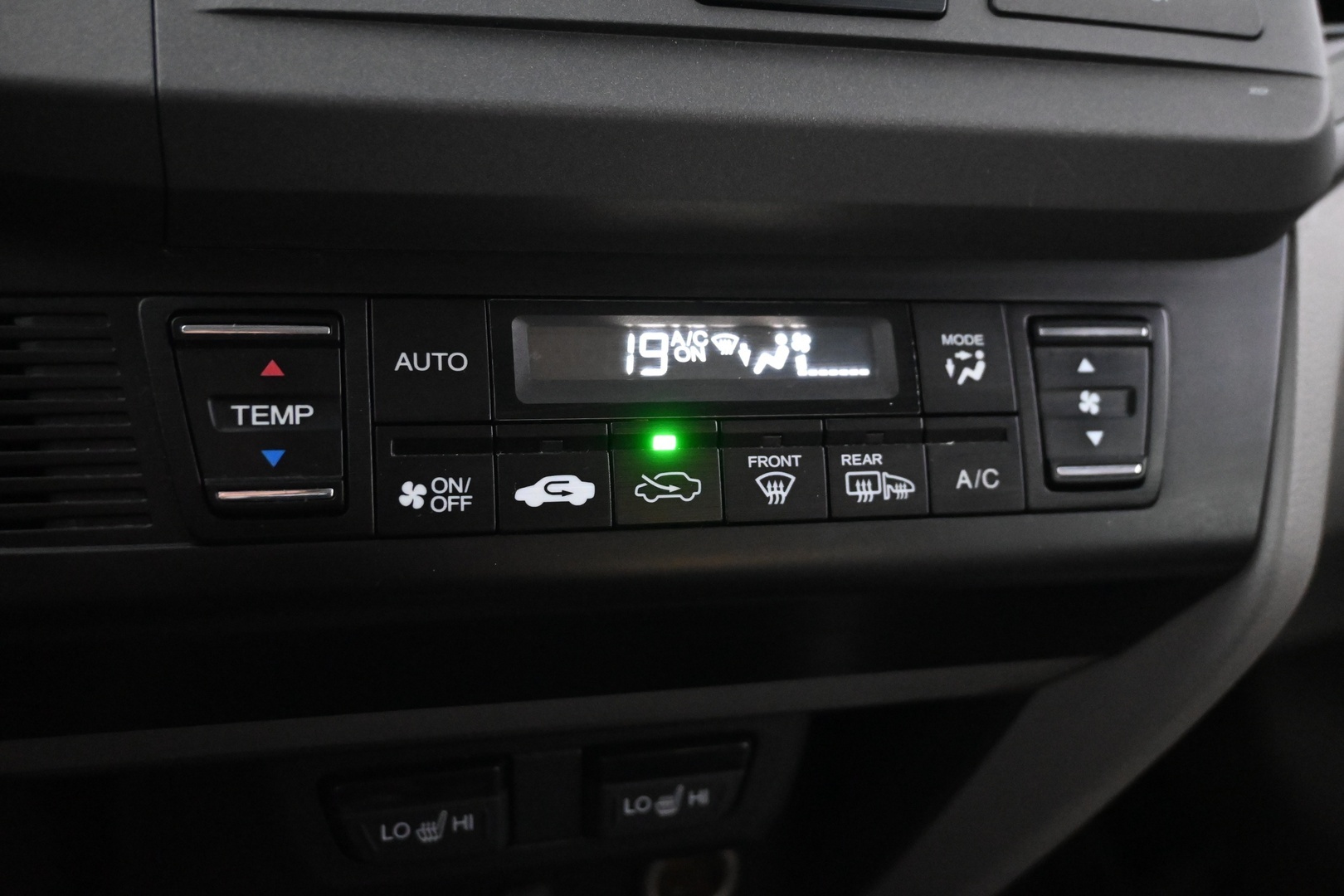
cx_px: 672
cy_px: 448
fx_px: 1204
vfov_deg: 40.8
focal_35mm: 32
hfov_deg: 58.3
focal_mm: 21.5
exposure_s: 1/30
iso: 7200
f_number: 4
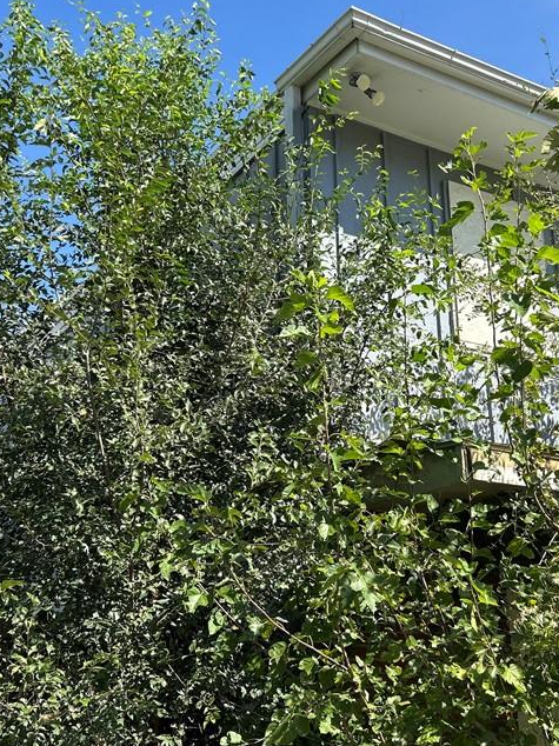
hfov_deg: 34.3
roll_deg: +1.4
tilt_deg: +16.0
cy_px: 381
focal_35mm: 42
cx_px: 253
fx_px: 905
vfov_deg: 44.8
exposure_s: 1/2045
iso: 50
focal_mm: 5.7
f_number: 1.5
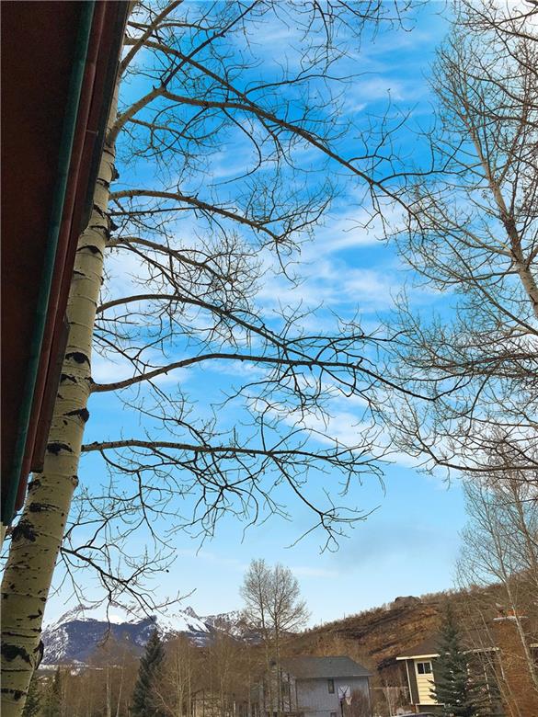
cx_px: 269
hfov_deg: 48.2
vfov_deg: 61.7
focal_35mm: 29
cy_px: 358
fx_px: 601
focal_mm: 4.15
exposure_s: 1/3846
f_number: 2.2
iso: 25
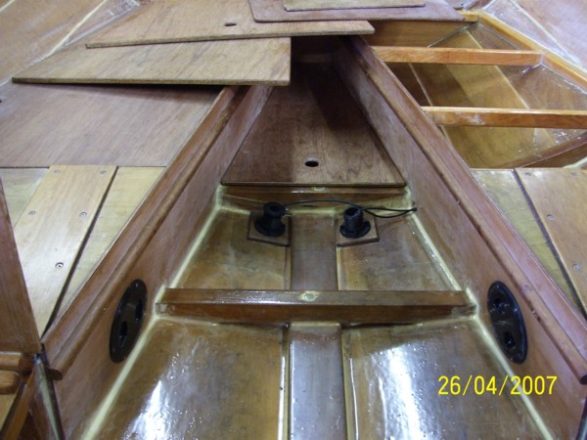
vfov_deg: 39.7
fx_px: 610
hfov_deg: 51.4
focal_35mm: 36
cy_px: 220
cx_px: 294
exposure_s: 1/8
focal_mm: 6
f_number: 2.7
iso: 160
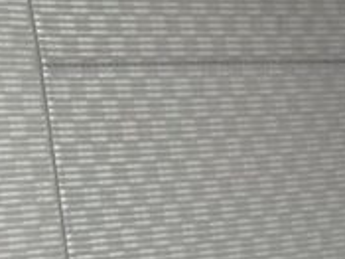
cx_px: 576
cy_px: 259
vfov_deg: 13.9
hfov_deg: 16.4
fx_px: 1046
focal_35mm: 105
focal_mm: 5.4
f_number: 1.8
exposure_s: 1/100
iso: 800
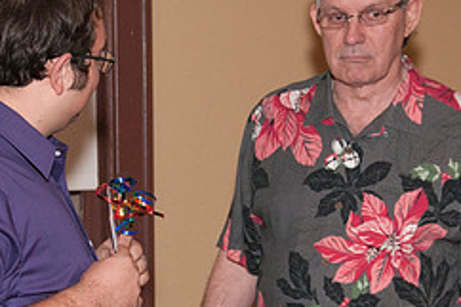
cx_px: 173
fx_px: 1932
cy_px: 203
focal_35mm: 151
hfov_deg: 13.6
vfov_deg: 9.1
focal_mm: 42
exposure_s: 1/80
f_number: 5.6
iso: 800
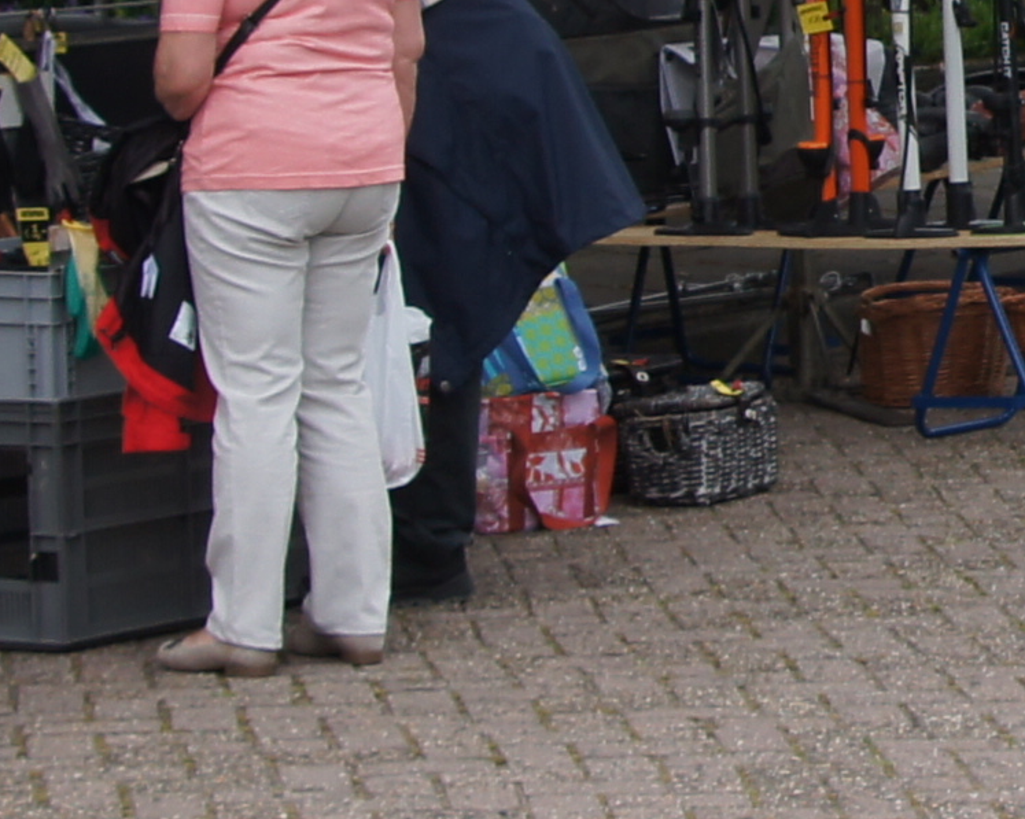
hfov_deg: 8.5
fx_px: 6732
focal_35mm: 222
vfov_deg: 6.9
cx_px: 1498
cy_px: -45
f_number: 6.3
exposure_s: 1/100
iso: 100
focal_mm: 24
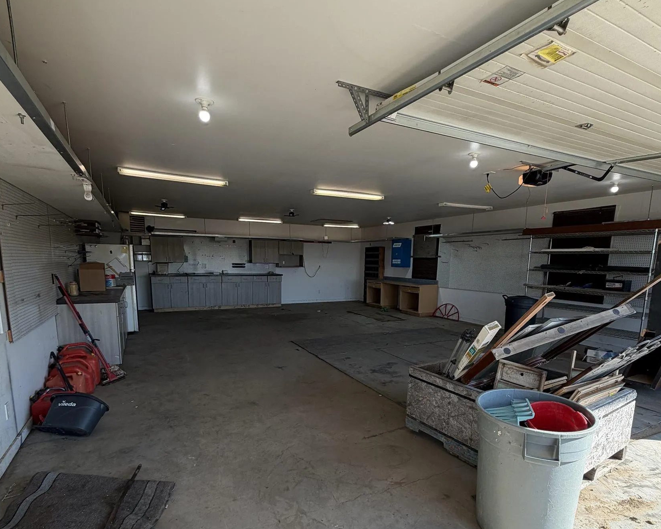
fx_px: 372
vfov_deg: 70.0
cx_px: 333
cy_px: 322
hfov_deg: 83.3
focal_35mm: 19
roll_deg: -0.7
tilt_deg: -9.7
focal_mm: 2.22
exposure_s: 1/323
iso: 50
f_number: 2.2
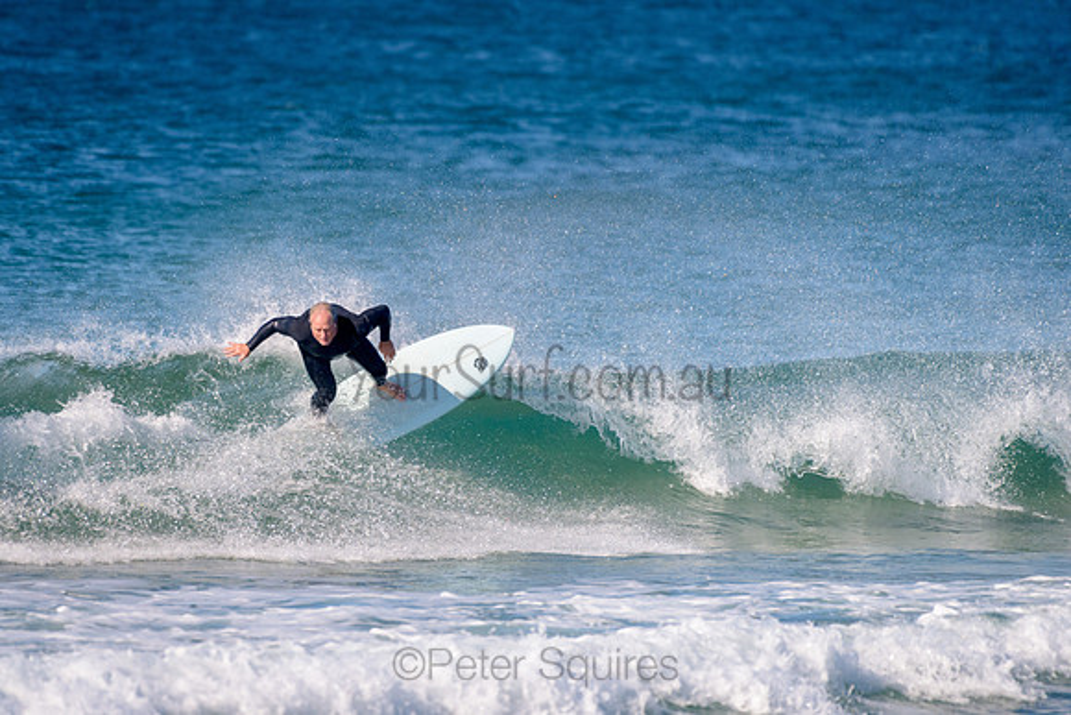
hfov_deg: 3.4
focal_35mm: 613
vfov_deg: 2.2
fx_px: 18230
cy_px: 278
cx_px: 415
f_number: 5.6
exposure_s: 1/1000
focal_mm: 500
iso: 360
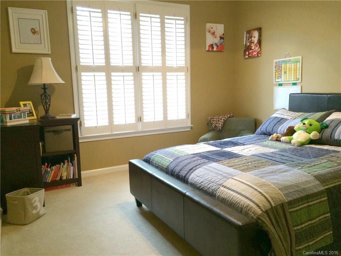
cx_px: 170
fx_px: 286
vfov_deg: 48.2
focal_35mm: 29
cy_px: 128
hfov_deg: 61.7
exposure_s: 1/30
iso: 250
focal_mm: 4.15
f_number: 2.2
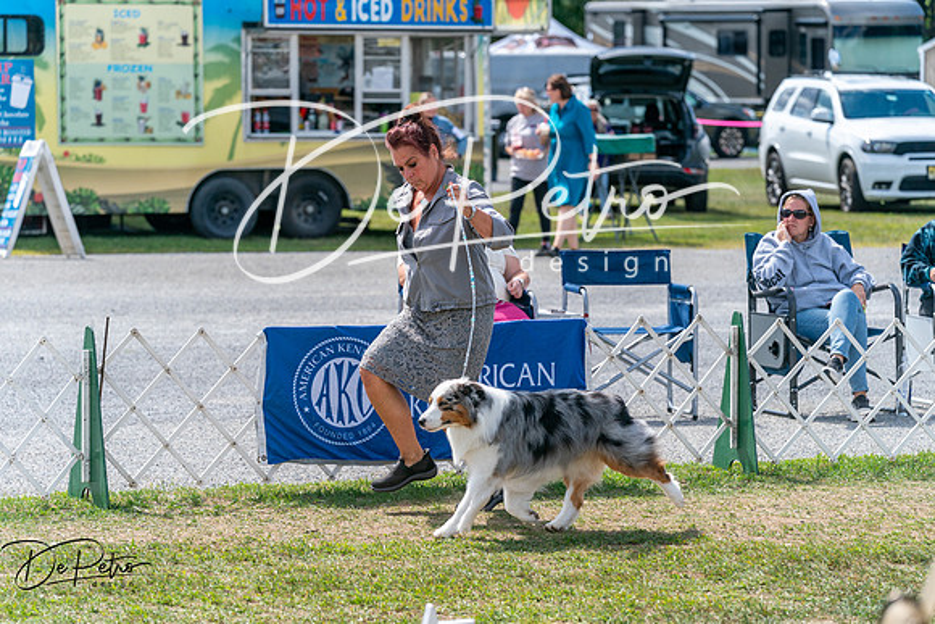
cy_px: 312
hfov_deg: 14.2
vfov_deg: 9.5
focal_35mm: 144
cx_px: 468
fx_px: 3741
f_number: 5
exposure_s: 1/2000
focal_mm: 144
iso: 500
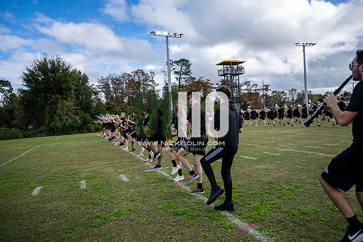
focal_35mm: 24
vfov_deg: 53.2
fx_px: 242
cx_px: 182
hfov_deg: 73.7
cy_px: 121
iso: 125
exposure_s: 1/1250
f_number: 2.8
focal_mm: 24
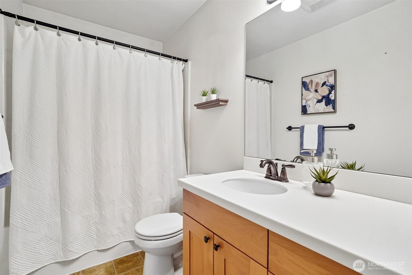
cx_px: 206
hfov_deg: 96.7
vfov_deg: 73.7
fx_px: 183
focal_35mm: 16
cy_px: 138
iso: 1600
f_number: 8
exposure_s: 1/30
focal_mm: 16
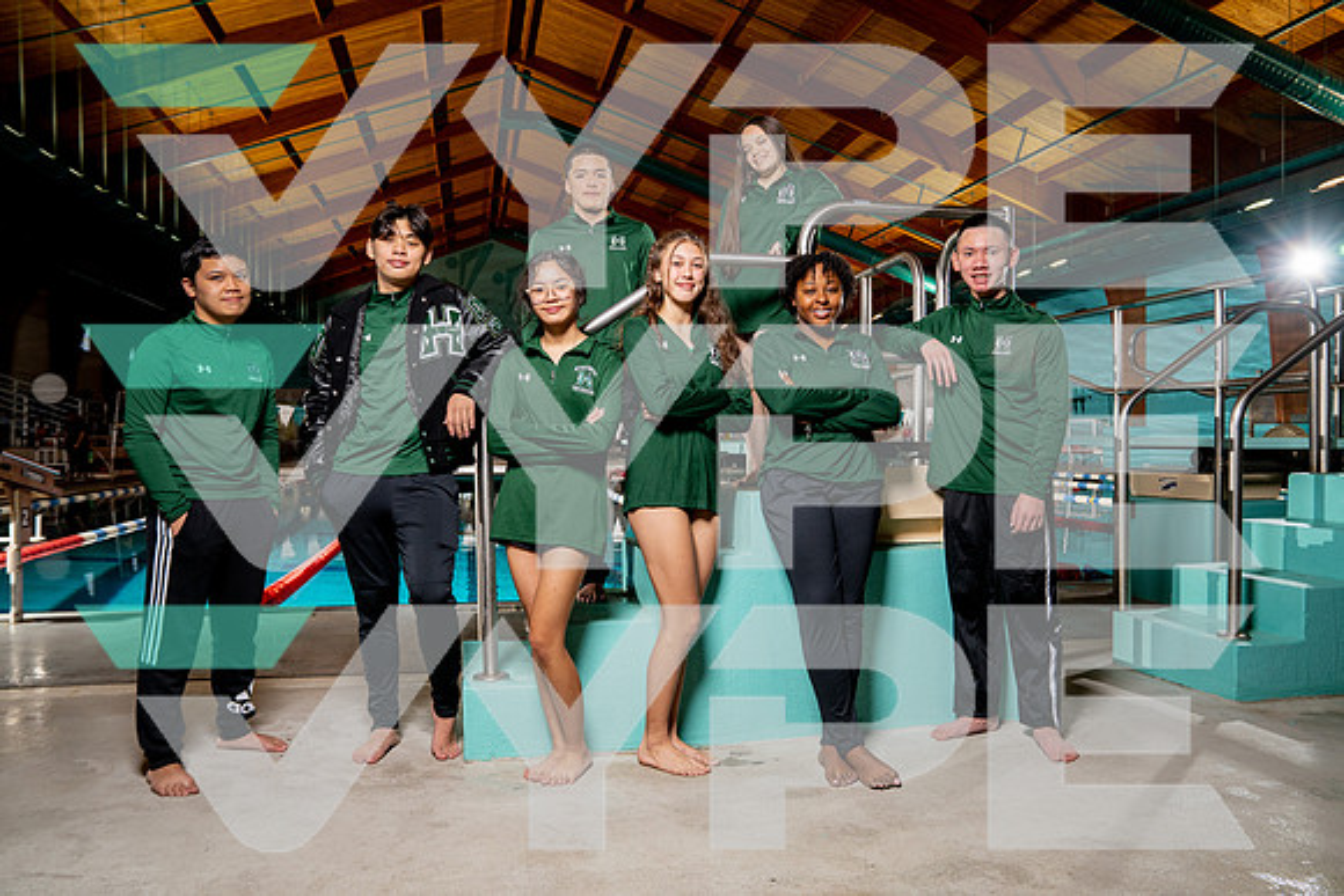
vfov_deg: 49.6
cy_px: 448
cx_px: 672
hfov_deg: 69.4
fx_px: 971
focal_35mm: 26
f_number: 5
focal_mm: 26
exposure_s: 1/250
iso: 500
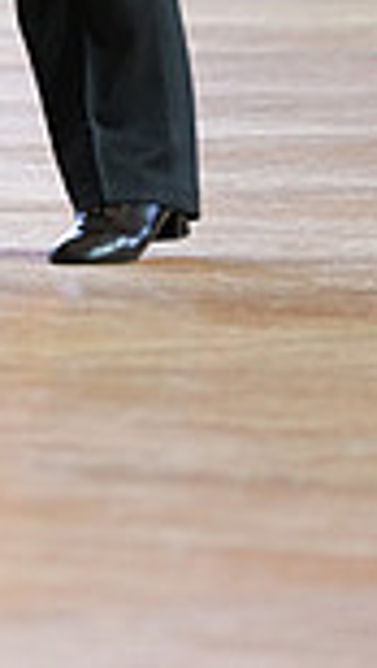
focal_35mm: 726
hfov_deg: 1.7
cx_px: -353
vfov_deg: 3.0
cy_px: -360
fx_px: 12860
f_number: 4
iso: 2500
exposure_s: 1/250
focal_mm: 184
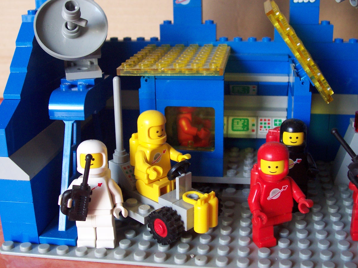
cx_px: 179
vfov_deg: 31.5
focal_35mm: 46
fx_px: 476
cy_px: 134
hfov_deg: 41.2
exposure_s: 1/30
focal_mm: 7
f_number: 3
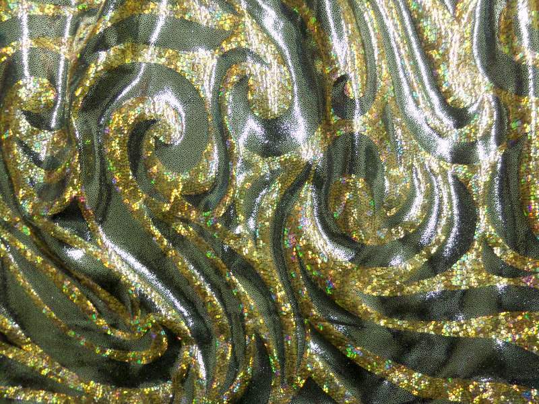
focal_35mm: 24
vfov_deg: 56.8
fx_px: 373
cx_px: 270
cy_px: 202
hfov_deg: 71.6
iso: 480
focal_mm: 4
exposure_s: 1/30
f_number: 3.2
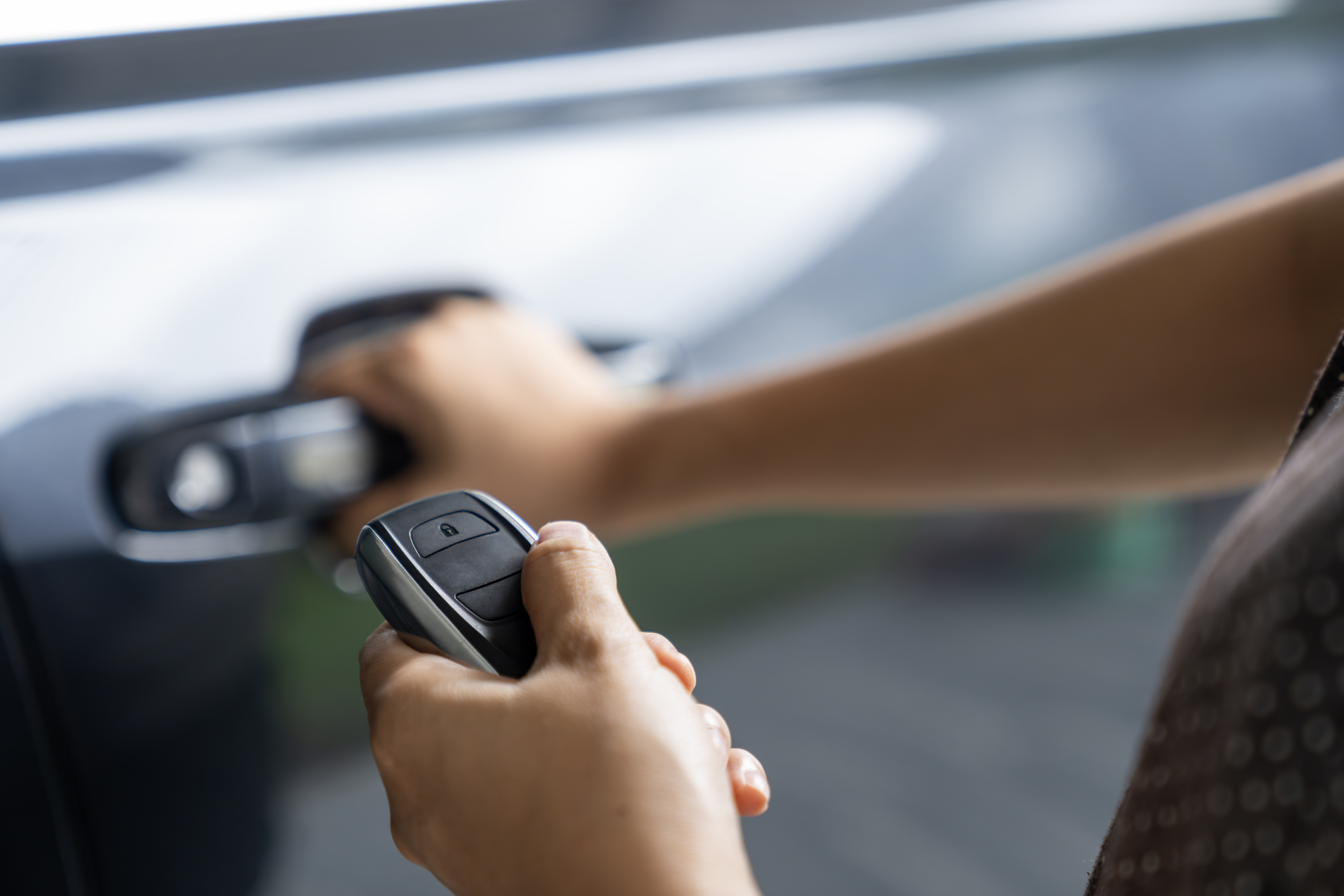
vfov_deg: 19.5
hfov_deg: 28.8
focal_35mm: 70
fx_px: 2613
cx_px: 672
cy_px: 448
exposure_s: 1/100
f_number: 3.2
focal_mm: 70
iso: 800
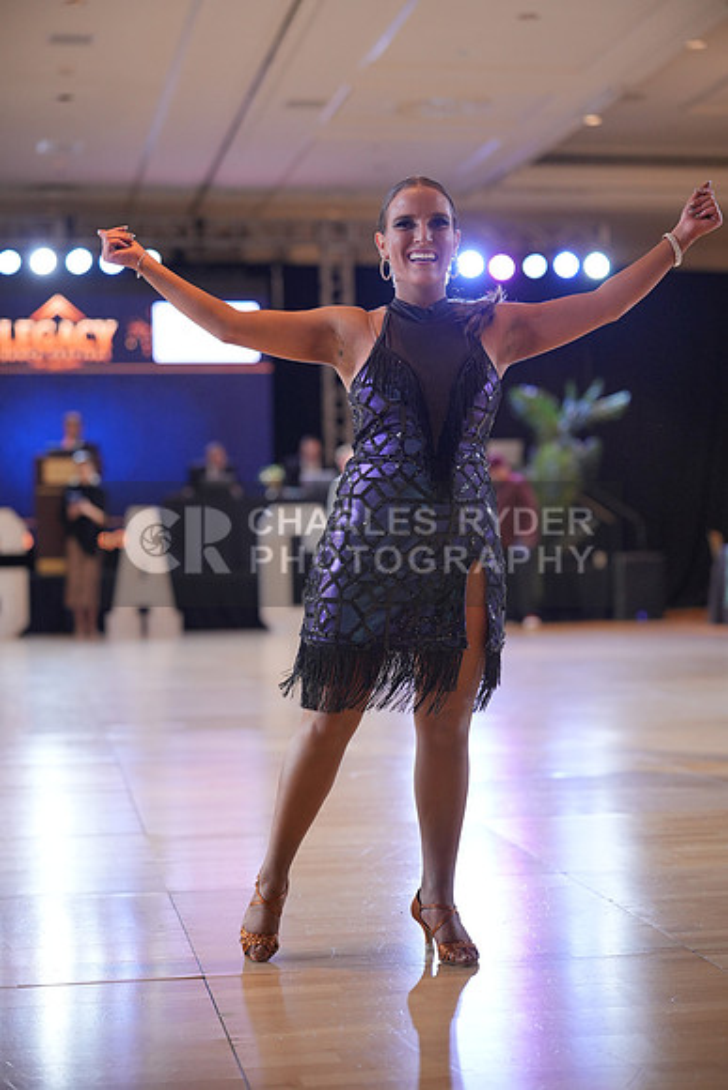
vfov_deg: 31.4
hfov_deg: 21.3
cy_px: 545
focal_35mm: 64
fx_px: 1940
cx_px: 364
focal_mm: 64
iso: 1600
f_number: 2
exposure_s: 1/500
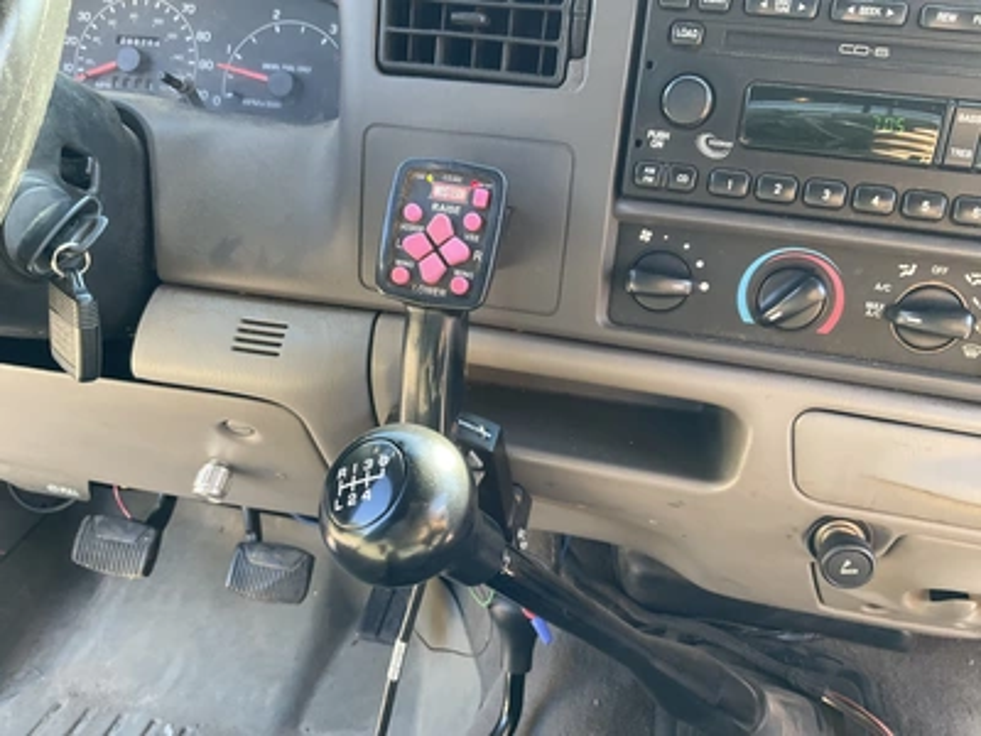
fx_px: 822
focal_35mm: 29
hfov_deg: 61.7
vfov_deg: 48.2
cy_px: 368
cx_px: 490
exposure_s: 1/78
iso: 64
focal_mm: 3
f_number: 1.8
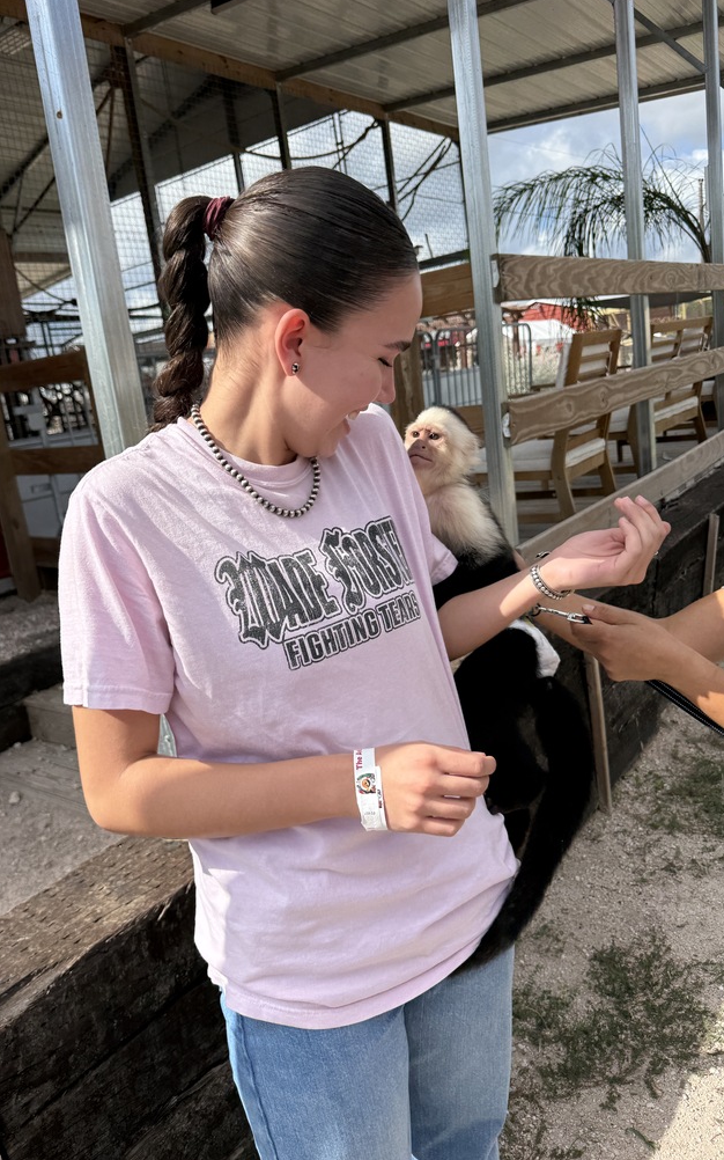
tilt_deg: -12.1
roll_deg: +8.4
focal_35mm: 26
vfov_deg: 70.4
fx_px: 821
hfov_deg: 47.5
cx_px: 313
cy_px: 568
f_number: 1.78
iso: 80
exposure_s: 1/3953
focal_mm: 6.76
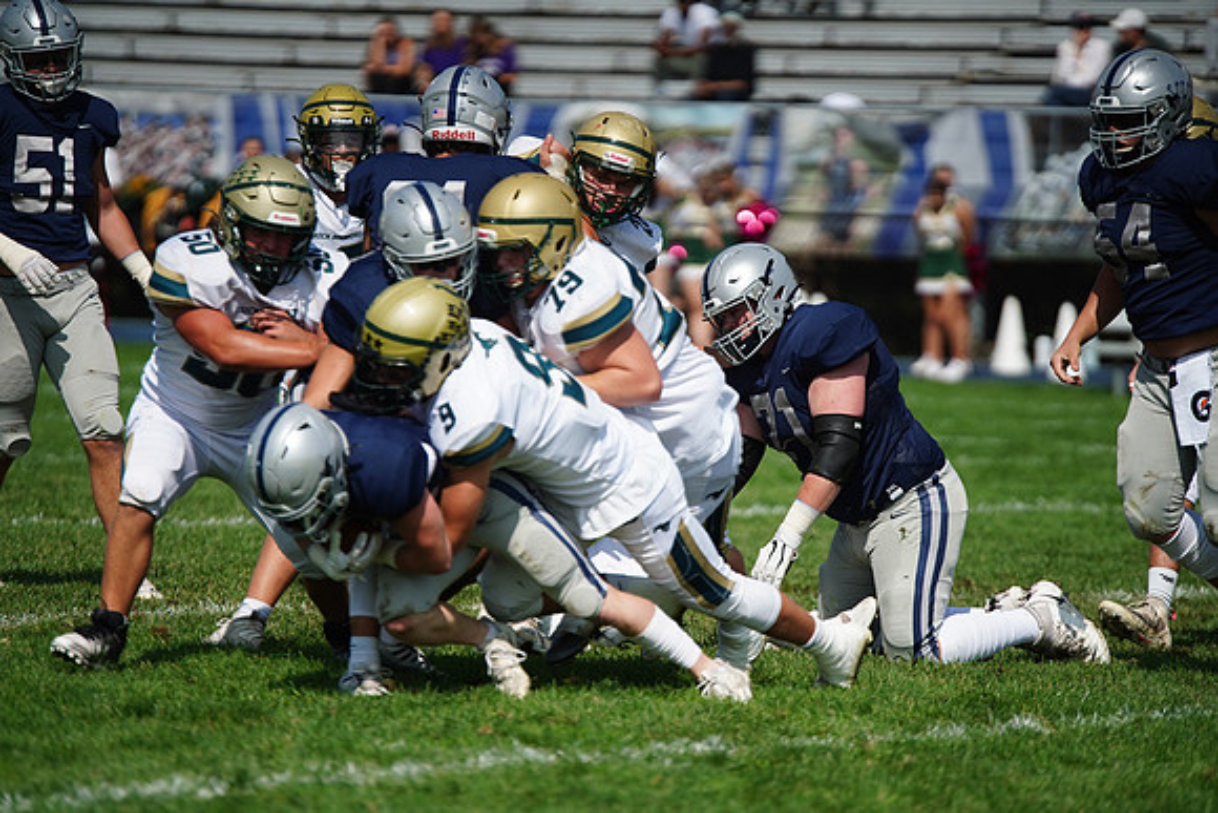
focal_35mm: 300
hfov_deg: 6.9
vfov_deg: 4.6
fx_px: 10152
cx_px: 609
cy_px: 406
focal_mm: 300
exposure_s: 1/8000
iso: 400
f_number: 2.8
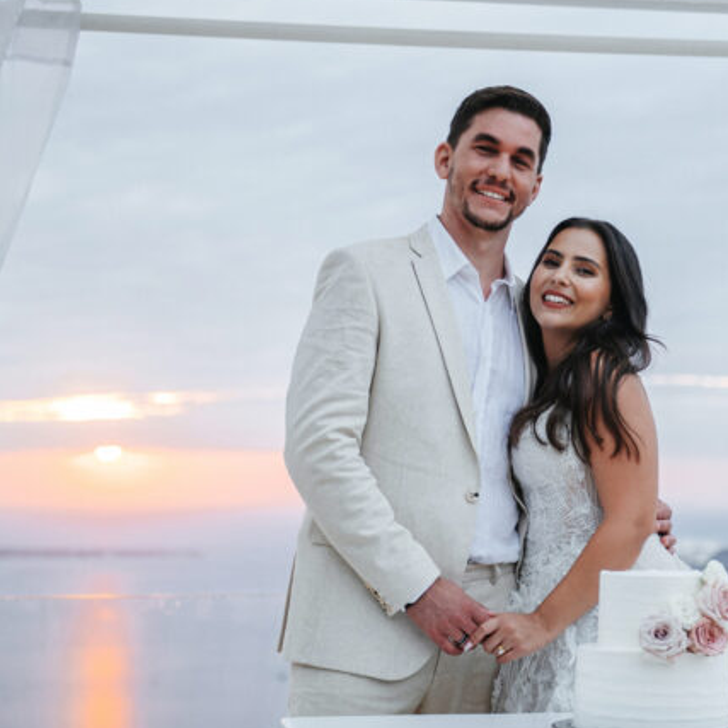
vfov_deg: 20.6
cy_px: 369
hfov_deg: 20.5
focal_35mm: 84
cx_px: 558
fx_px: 1999
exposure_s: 1/250
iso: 640
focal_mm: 55
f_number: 2.8
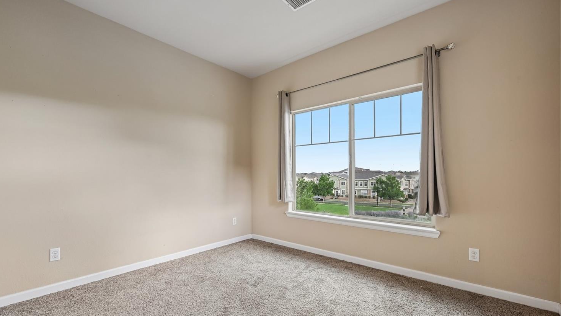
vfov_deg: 67.0
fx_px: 238
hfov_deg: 99.3
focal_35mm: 16
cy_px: 172
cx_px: 266
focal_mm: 14
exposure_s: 1/4
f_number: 10
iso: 400
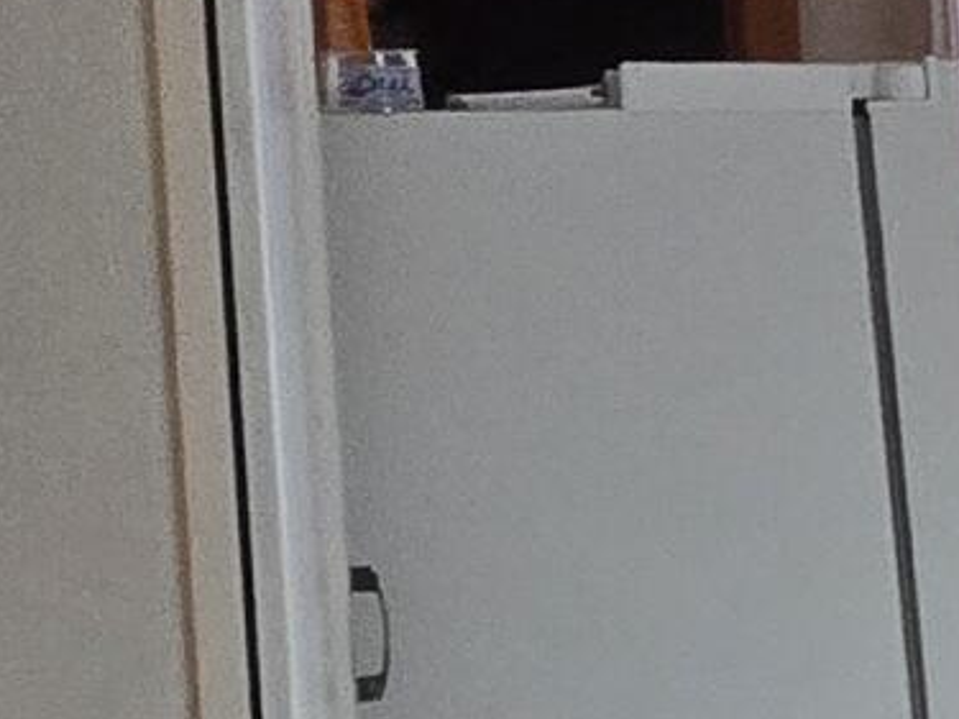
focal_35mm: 104
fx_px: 2880
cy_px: 427
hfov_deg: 9.6
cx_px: 3345
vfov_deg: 14.2
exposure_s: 1/60
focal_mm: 2.2
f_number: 2.2
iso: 250
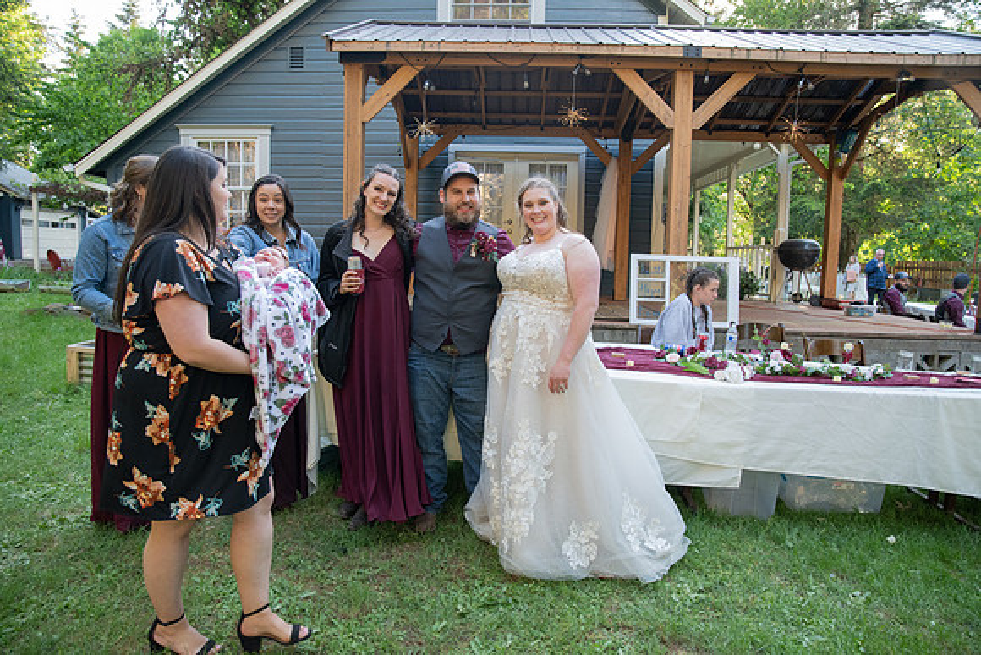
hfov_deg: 73.7
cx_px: 490
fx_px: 654
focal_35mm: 24
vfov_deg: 53.2
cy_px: 328
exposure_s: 1/320
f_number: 4
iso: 1250
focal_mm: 24
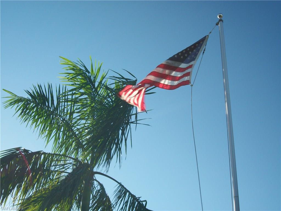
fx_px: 406
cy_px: 106
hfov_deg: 38.2
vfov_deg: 29.1
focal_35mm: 50
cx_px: 140
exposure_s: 1/80
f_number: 11.2
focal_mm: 8.8
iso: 80
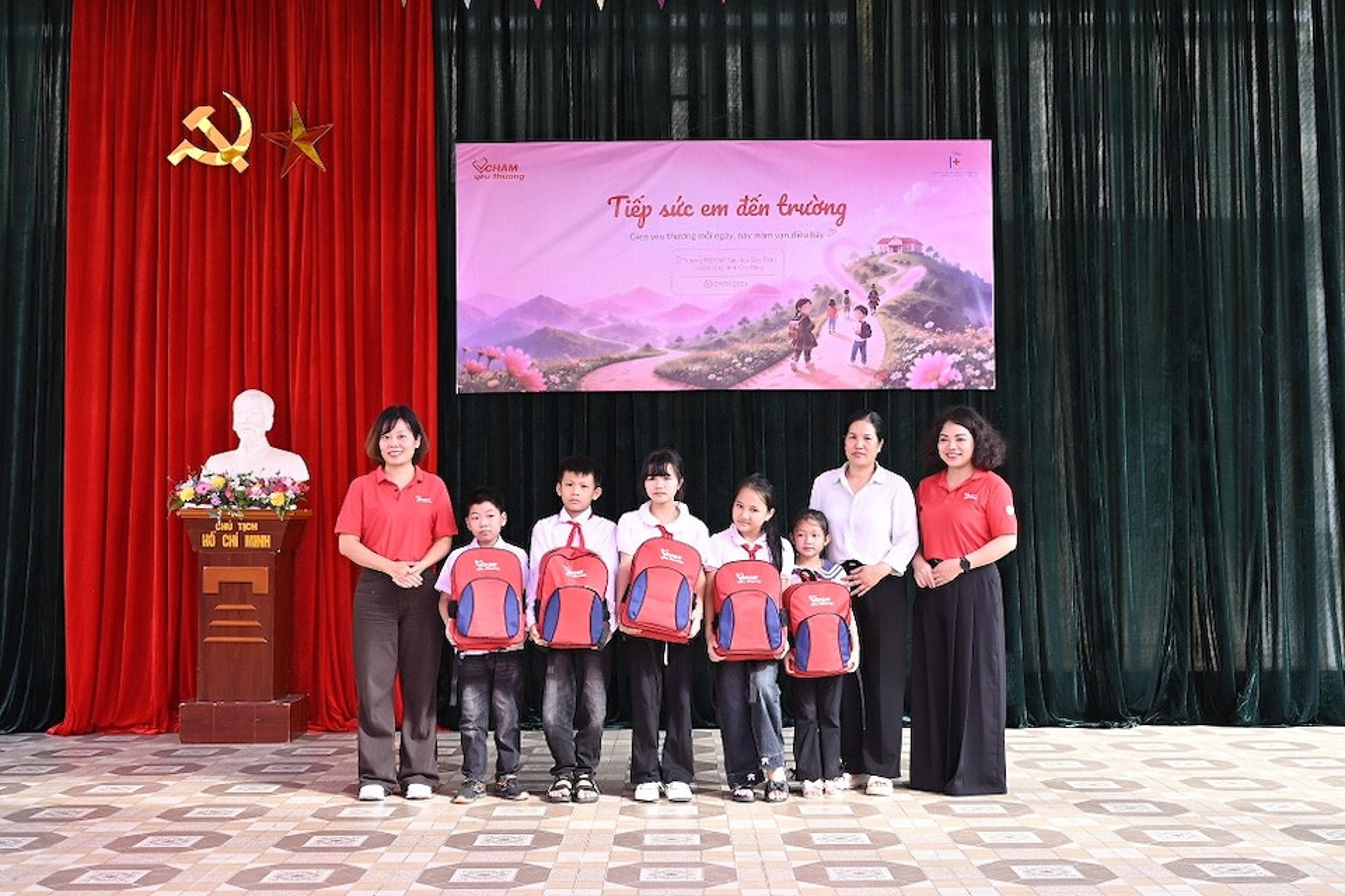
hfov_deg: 45.4
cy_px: 448
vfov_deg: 31.2
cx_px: 672
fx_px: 1606
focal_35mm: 43
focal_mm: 29
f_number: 3.2
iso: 125
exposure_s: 1/200
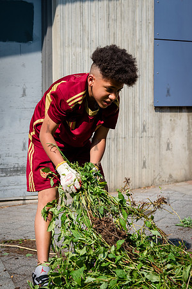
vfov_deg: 29.3
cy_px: 145
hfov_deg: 19.7
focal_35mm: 69
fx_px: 552
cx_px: 72
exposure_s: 1/3200
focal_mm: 45
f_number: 4
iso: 500
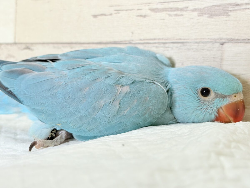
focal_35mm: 52
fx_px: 376
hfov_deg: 36.8
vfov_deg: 28.0
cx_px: 125
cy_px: 94
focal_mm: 5.96
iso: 50
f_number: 1.6
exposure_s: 1/50
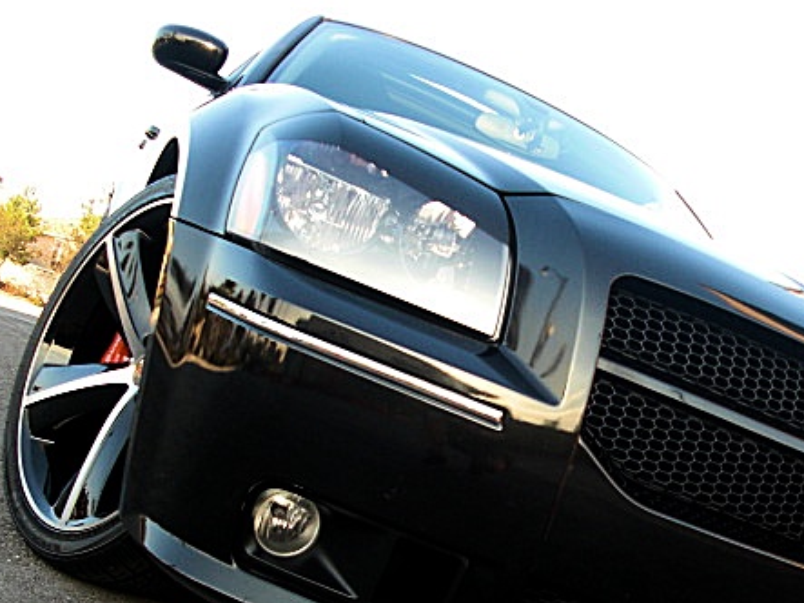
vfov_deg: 27.7
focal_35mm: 52
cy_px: 429
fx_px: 1207
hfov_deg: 36.5
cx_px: 523
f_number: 2.8
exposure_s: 1/125
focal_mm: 6.3
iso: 100
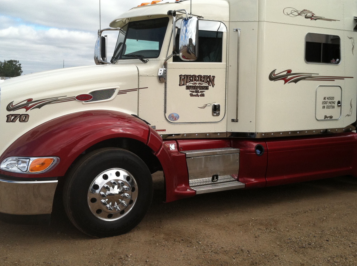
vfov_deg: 31.3
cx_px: 185
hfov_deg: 41.3
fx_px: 474
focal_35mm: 46
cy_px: 104
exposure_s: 1/1034
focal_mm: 3.85
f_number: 2.8
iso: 80
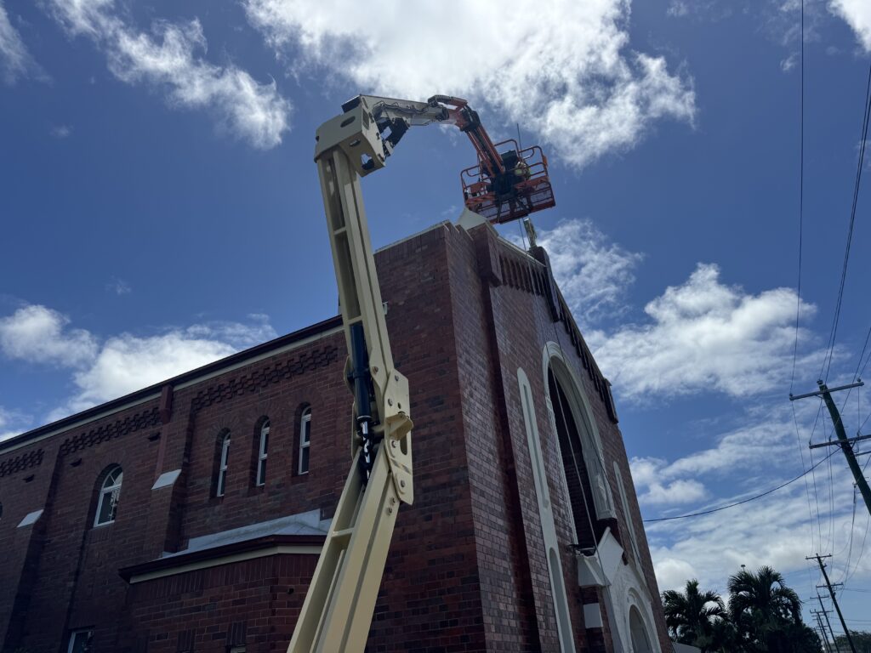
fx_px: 604
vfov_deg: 56.8
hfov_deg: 71.6
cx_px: 436
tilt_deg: +31.9
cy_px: 326
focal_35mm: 24
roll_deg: +3.2
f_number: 1.78
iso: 80
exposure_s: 1/9009
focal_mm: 6.76
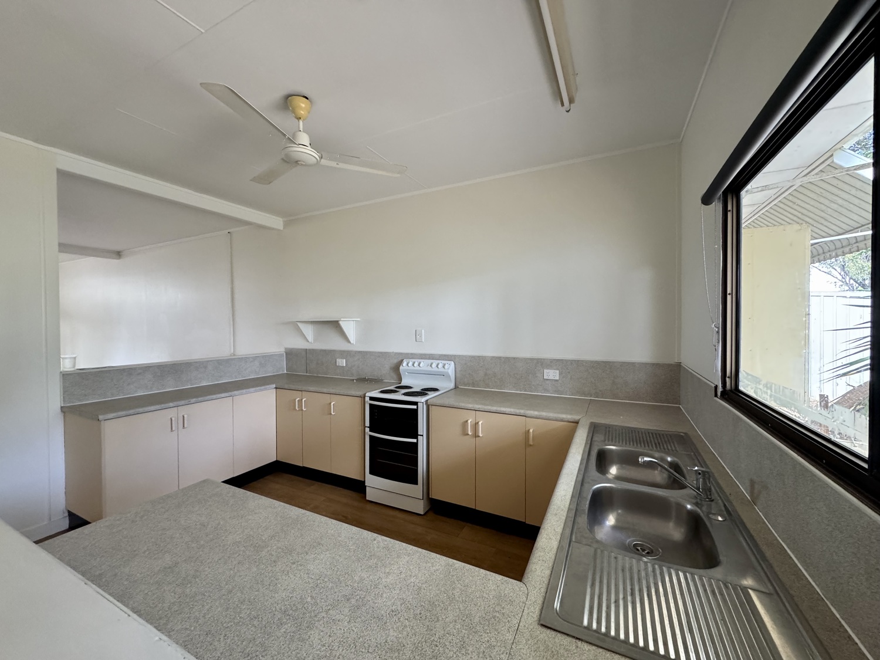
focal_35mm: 14
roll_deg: +1.0
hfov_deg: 102.1
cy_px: 330
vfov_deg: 85.7
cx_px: 440
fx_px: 356
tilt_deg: -0.9
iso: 320
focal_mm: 2.22
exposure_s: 1/91
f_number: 2.2
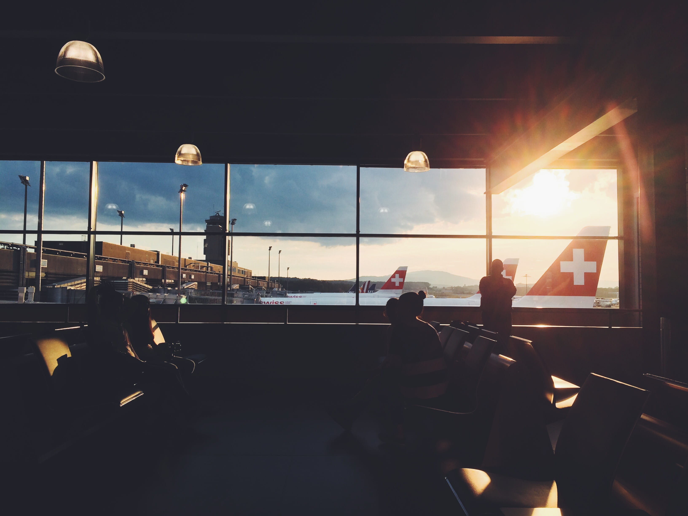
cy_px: 258
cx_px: 344
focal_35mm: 30
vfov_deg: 46.8
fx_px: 596
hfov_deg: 60.0
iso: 32
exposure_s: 1/892
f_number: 2.2
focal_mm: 4.12
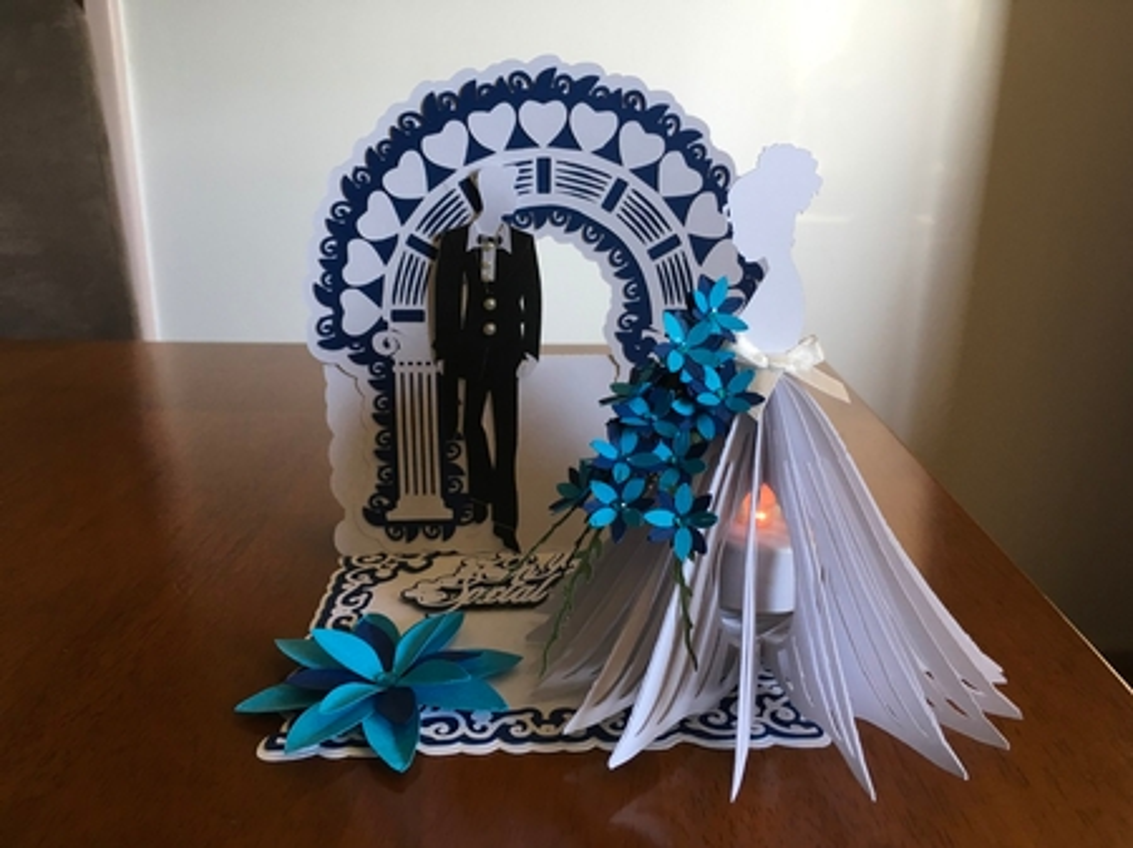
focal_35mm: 29
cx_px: 566
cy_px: 424
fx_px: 949
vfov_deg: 48.2
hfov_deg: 61.7
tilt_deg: -19.4
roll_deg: -1.0
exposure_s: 1/33
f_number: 2.2
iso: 40
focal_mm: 4.15
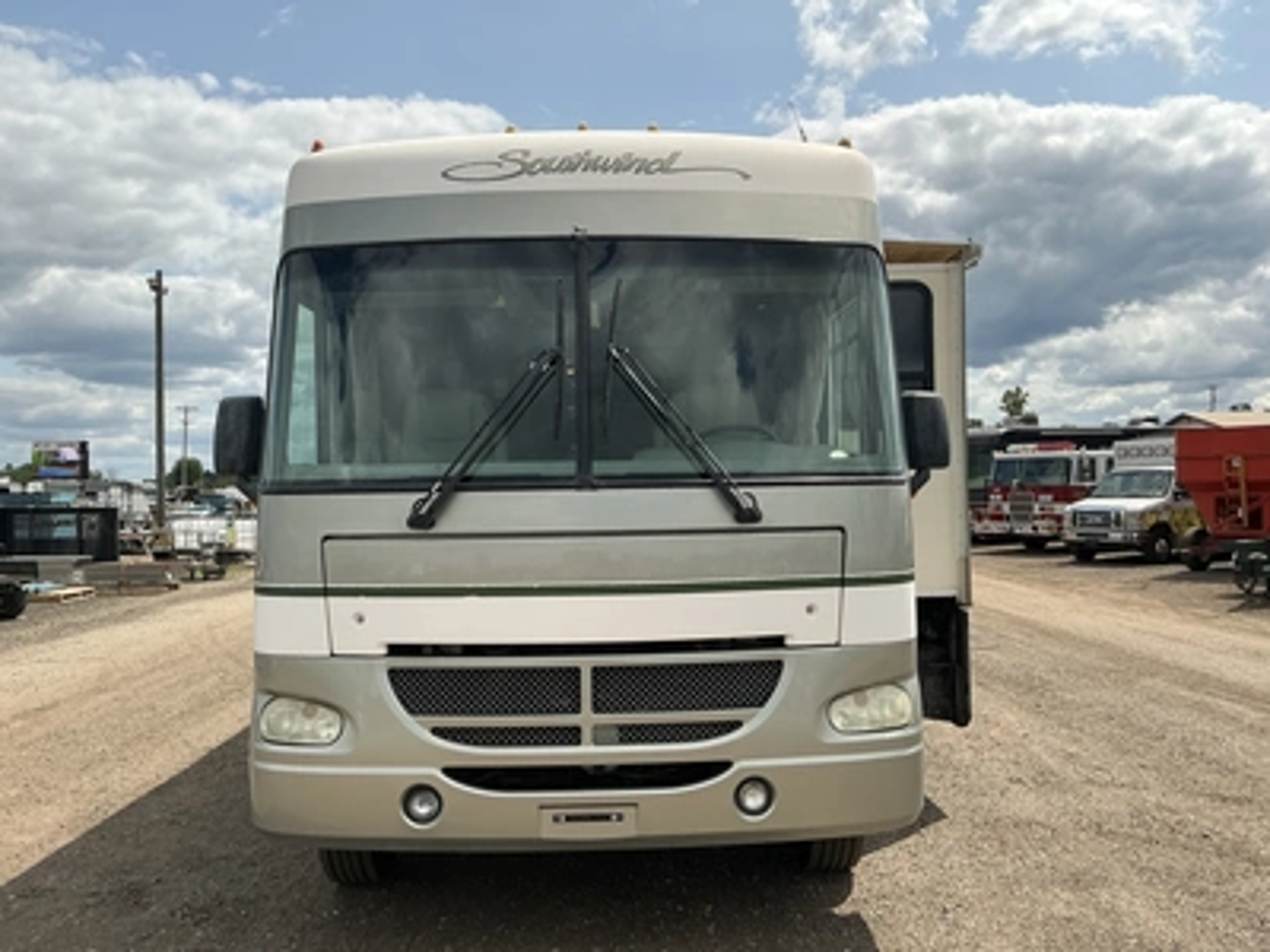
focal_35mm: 28
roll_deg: +2.0
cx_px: 635
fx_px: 1027
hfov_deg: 63.4
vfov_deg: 49.7
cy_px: 476
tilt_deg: +1.8
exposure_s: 1/2667
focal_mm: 3
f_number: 1.8
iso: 25
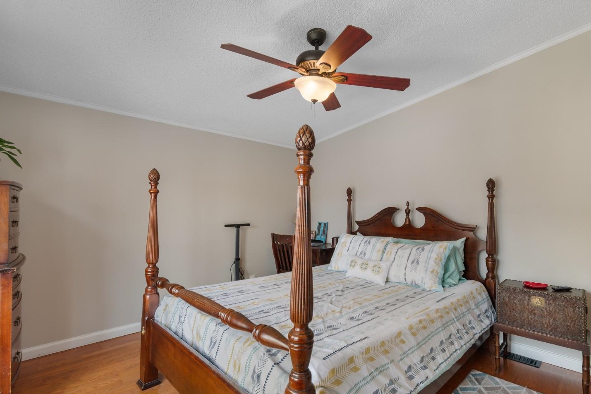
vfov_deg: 70.4
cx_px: 321
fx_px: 279
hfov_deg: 93.0
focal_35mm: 17
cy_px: 207
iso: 100
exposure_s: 1/40
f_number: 4.5
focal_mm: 10
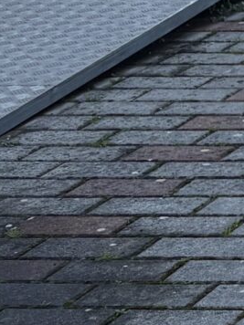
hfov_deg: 6.1
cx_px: 1094
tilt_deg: -9.3
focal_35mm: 187
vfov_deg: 10.3
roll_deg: +0.4
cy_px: -150
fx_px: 1757
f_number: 1.6
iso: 32
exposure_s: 1/131
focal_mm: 5.96
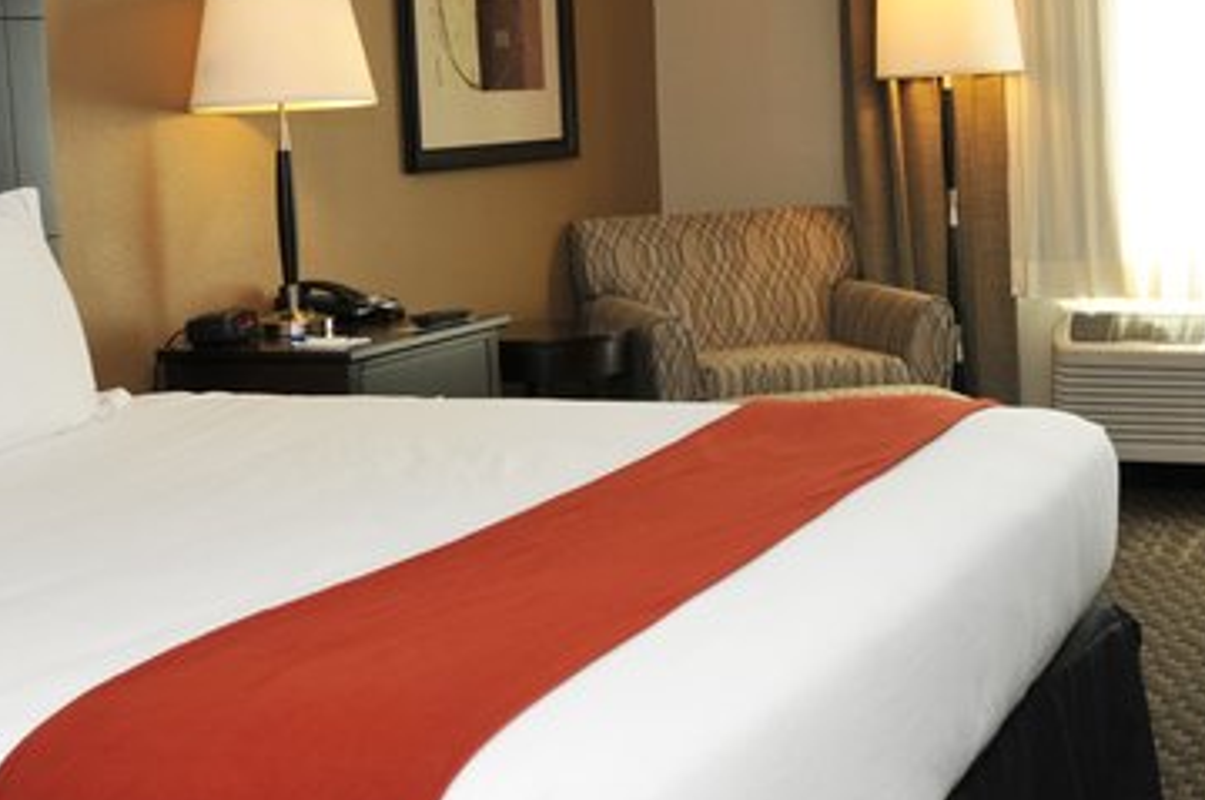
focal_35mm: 60
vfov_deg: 22.5
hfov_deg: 33.1
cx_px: 827
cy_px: 333
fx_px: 2006
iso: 200
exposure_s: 1/60
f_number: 5
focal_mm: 18
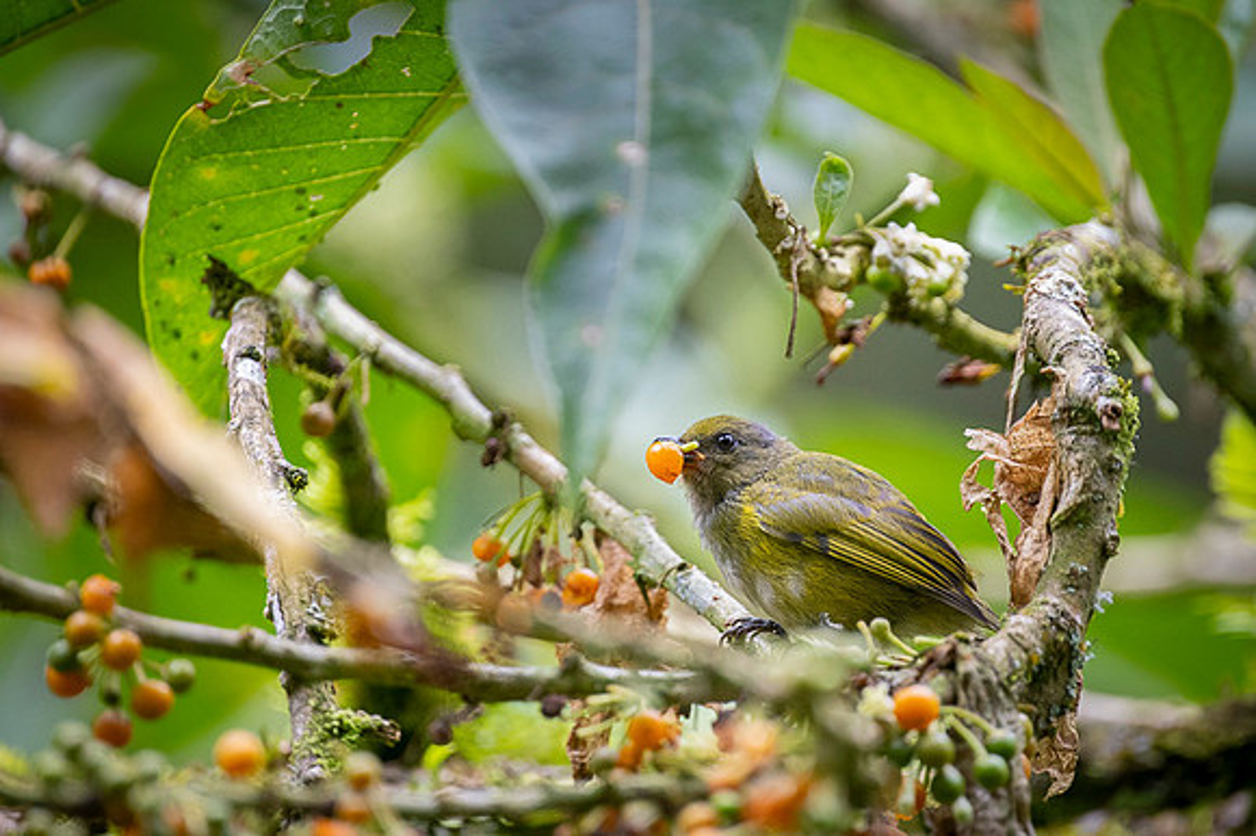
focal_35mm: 794
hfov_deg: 2.6
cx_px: 710
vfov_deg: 1.7
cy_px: 375
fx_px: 27700
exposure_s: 1/500
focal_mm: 550
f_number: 5.6
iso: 1600
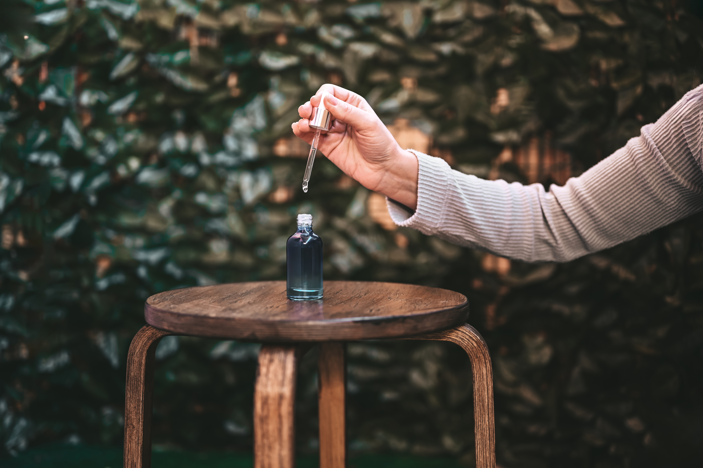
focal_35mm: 50
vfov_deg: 27.0
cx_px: 352
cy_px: 234
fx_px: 976
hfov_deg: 39.6
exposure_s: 1/125
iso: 320
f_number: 1.8
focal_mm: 50
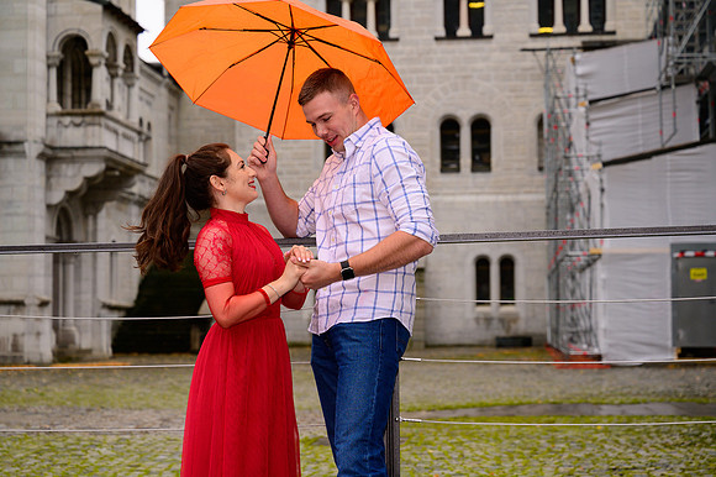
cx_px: 358
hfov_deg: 28.9
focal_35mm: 70
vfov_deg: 19.4
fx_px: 1391
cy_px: 238
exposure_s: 1/640
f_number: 4.5
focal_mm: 70
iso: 400
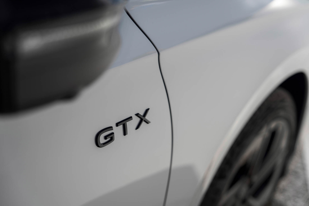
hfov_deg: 41.1
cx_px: 154
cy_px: 103
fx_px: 412
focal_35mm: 48
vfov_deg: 28.1
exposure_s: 1/500
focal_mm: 48
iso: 50
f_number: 2.8
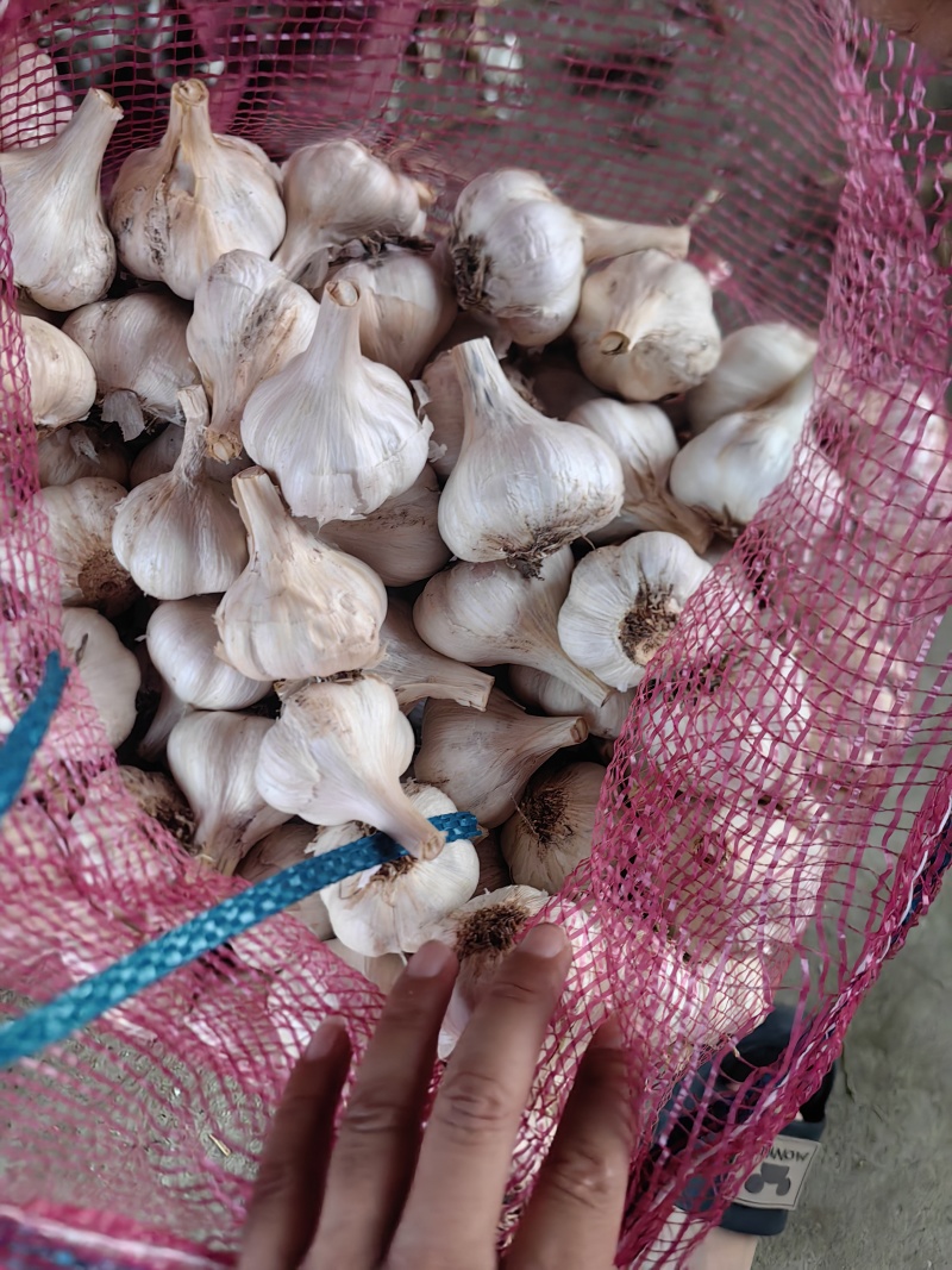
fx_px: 990
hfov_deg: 51.3
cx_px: 476
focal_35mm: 27
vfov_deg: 65.3
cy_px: 635
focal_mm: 5.75
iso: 640
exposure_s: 1/100
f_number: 2
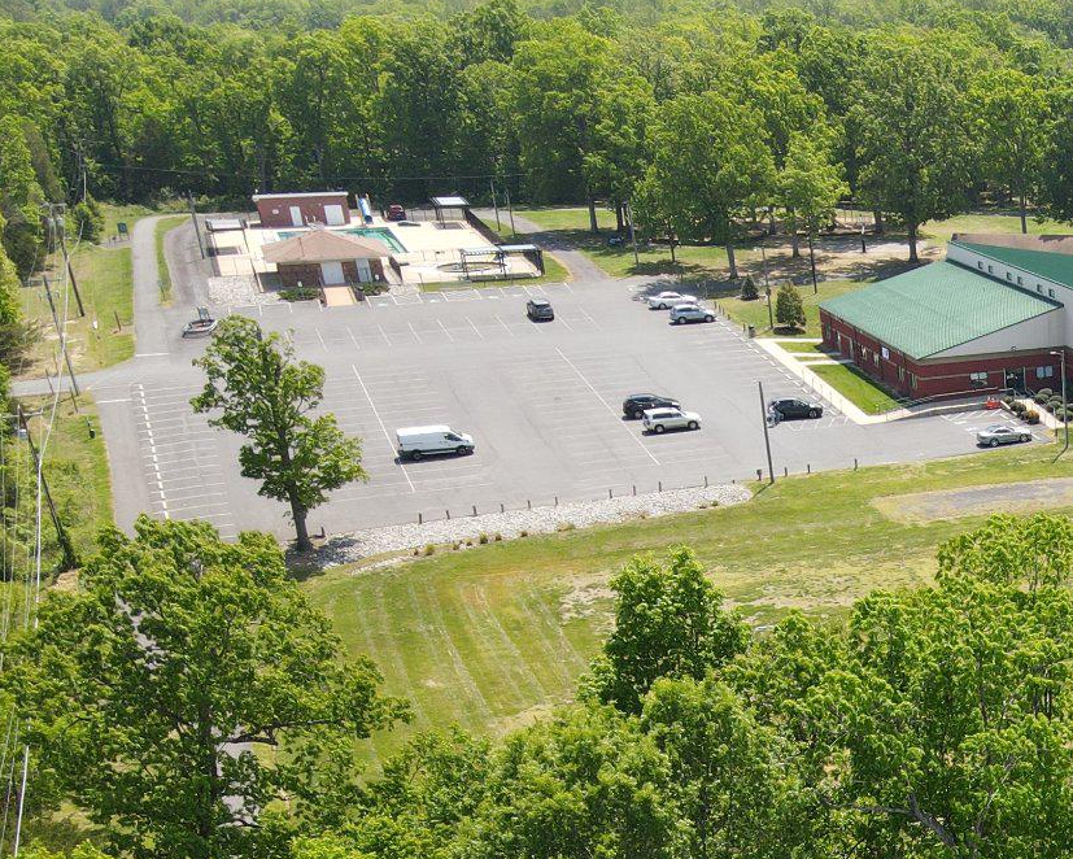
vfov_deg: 24.5
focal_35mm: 58
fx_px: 1842
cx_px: 1321
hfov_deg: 28.0
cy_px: 946
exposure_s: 1/320
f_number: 2.8
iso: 100
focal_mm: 4.5
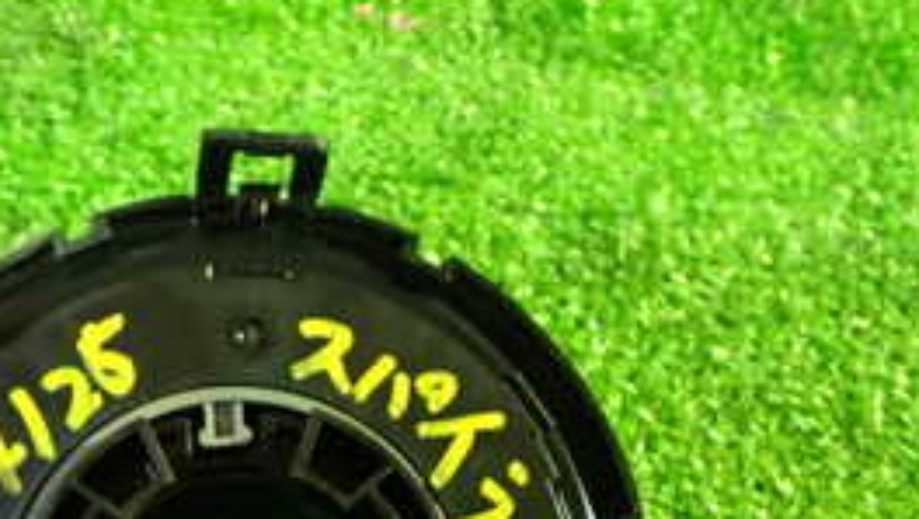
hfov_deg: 23.7
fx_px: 2171
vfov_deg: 13.0
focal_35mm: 89
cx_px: 258
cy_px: 731
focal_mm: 6.37
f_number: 2.5
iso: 800
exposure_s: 1/15
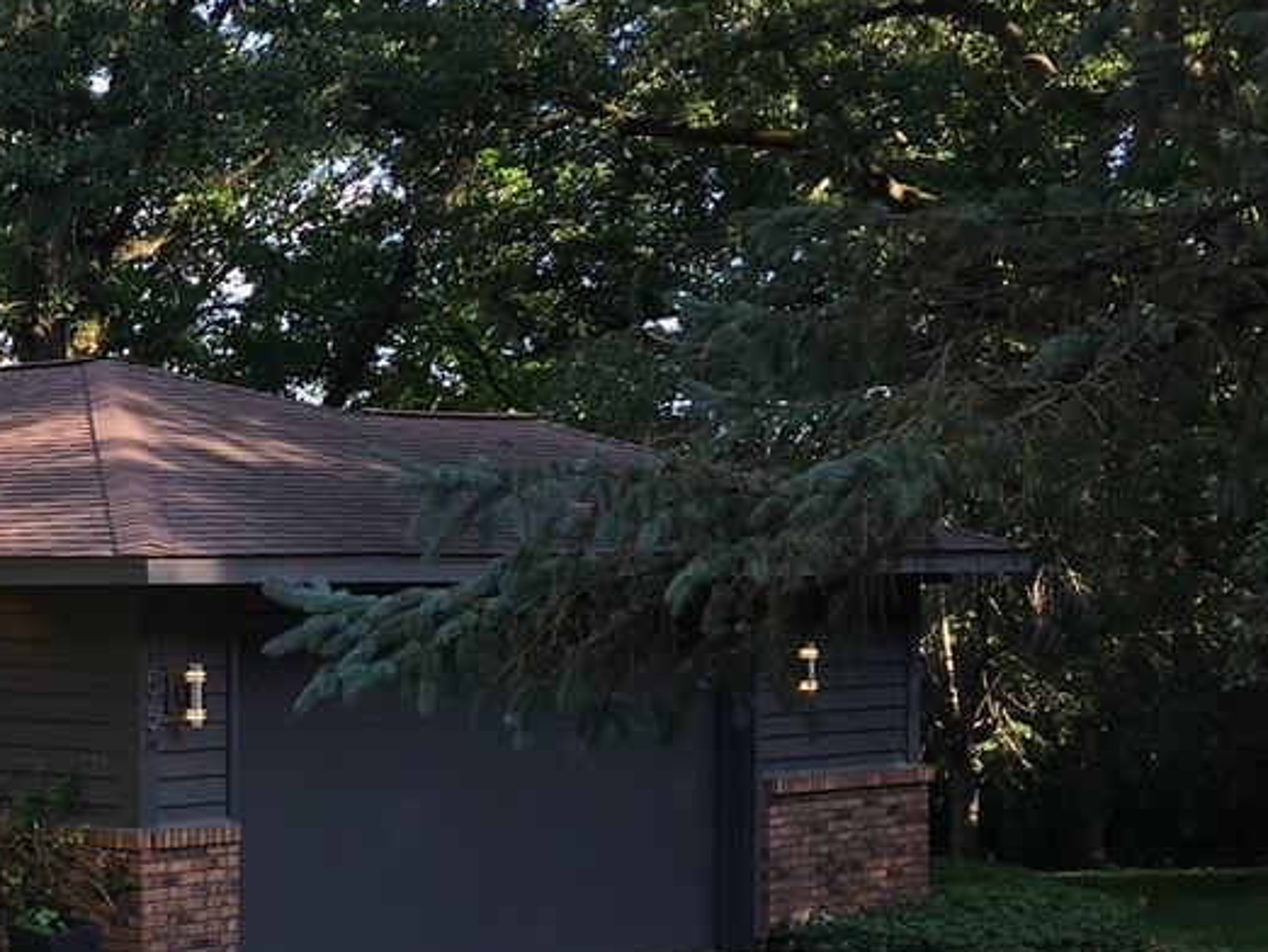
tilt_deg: -0.4
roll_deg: -0.1
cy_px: 663
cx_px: -415
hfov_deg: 21.8
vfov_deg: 18.4
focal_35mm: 80
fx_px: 2932
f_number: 2.2
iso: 25
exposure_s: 1/195
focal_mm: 4.15
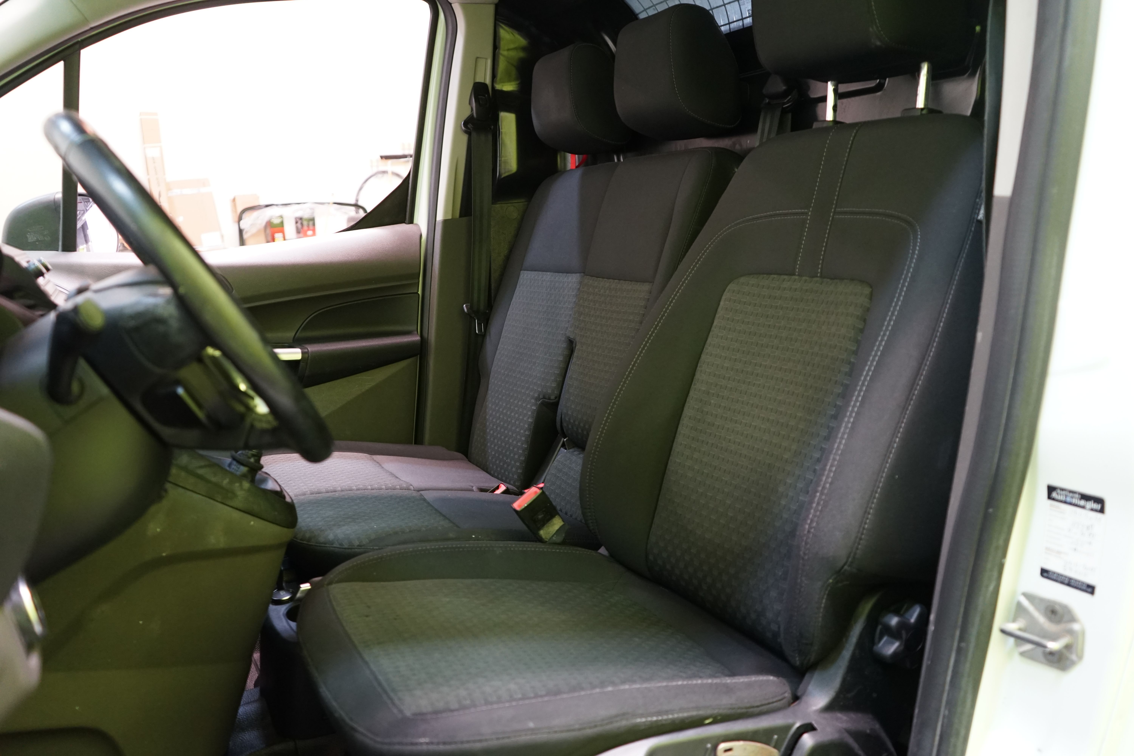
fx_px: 882
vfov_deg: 46.4
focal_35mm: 28
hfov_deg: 65.5
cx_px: 567
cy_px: 378
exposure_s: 1/30
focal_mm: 28
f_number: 3.5
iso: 1600
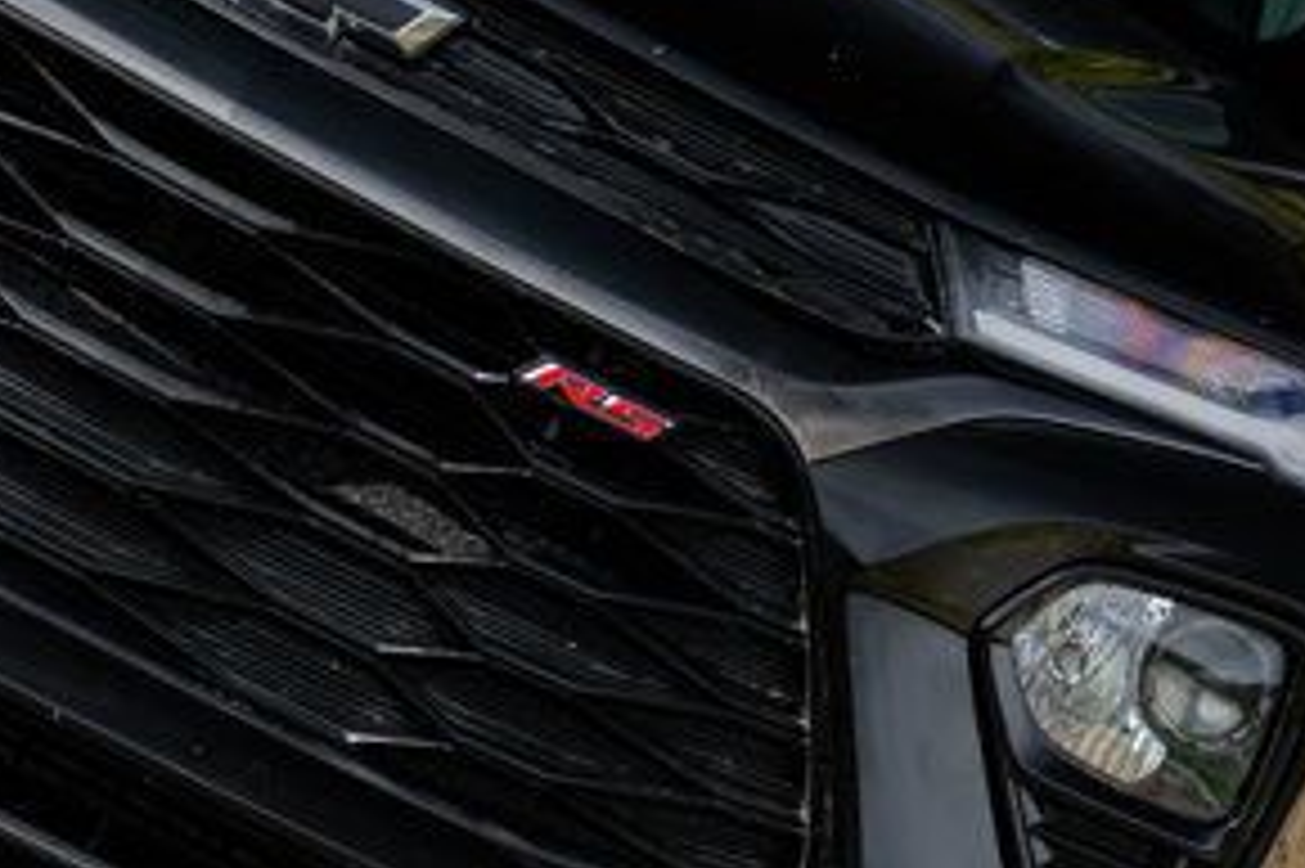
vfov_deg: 5.9
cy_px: 535
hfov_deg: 8.8
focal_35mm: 232
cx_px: 1260
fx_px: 8405
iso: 640
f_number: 5.6
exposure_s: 1/2000
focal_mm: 70
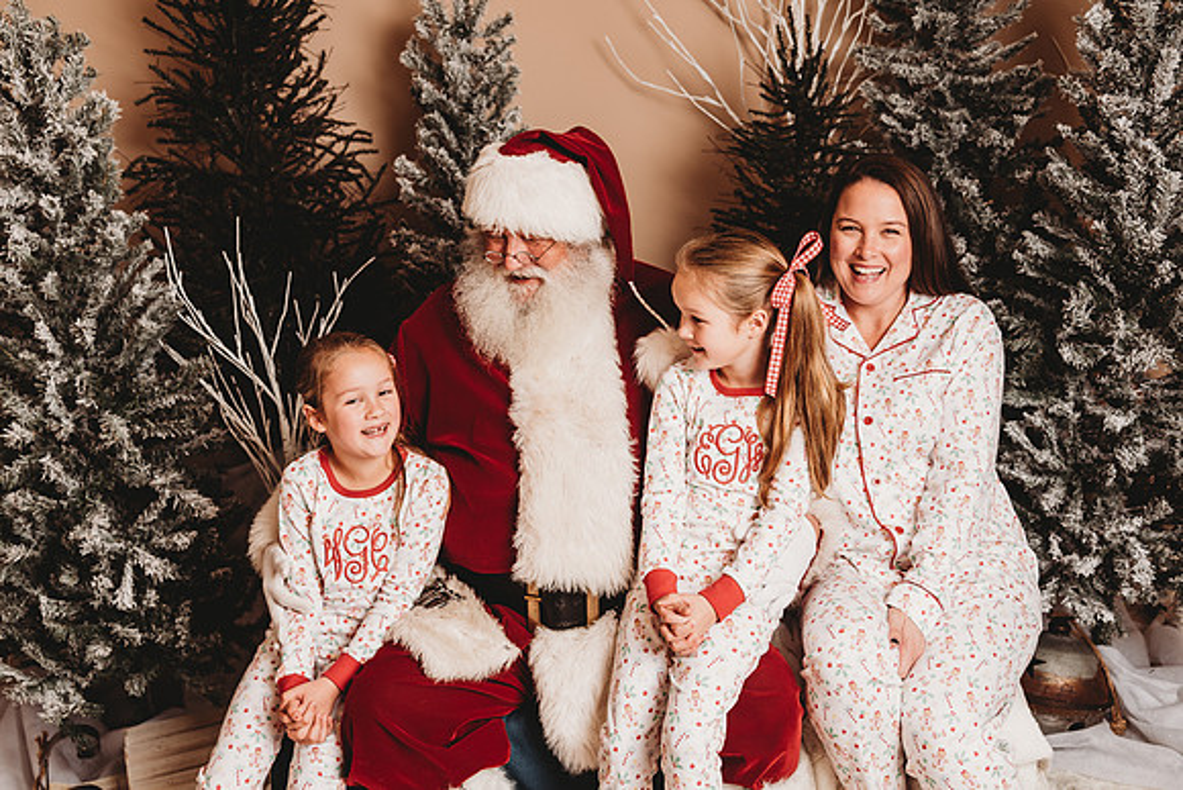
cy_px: 396
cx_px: 566
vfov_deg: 32.7
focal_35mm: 41
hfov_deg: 47.5
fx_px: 1345
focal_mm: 38
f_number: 4
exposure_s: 1/160
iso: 100
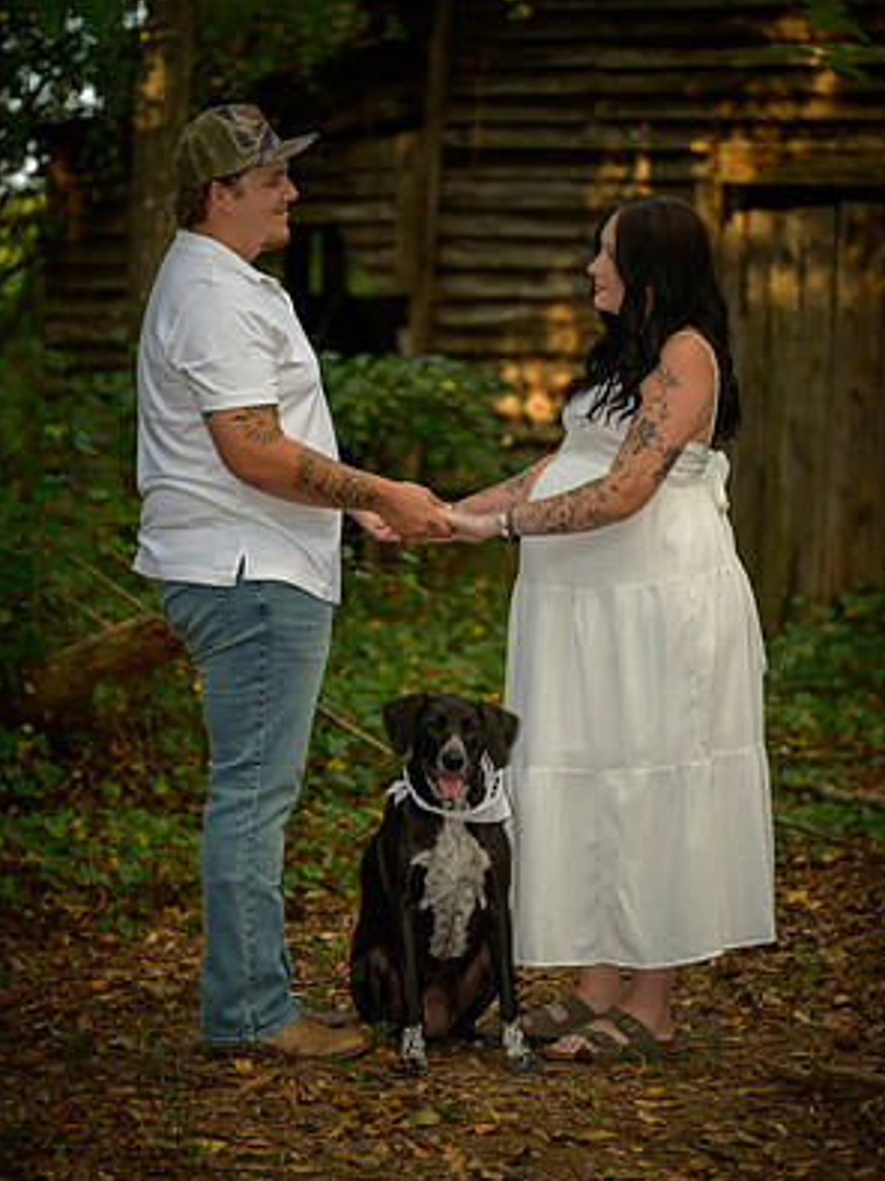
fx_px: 3922
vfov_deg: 17.1
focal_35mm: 115
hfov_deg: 12.9
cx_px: 445
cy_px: 601
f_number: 3.3
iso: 200
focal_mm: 105
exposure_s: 1/60
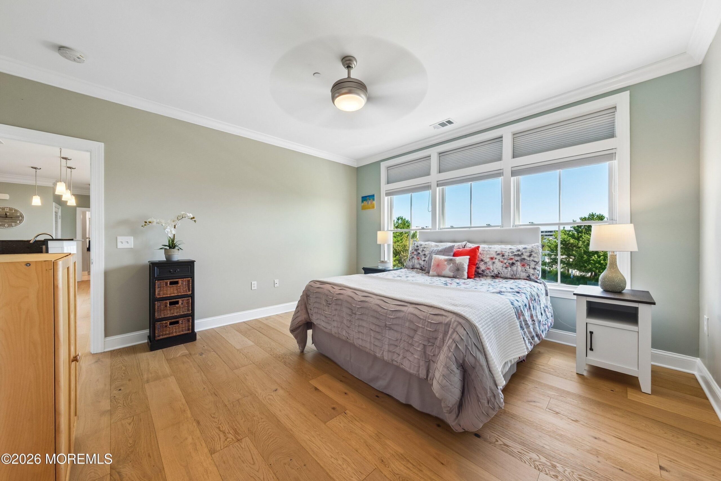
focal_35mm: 12
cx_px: 360
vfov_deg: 90.0
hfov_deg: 112.6
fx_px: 240
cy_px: 240
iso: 160
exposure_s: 1/12
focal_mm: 8
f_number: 8
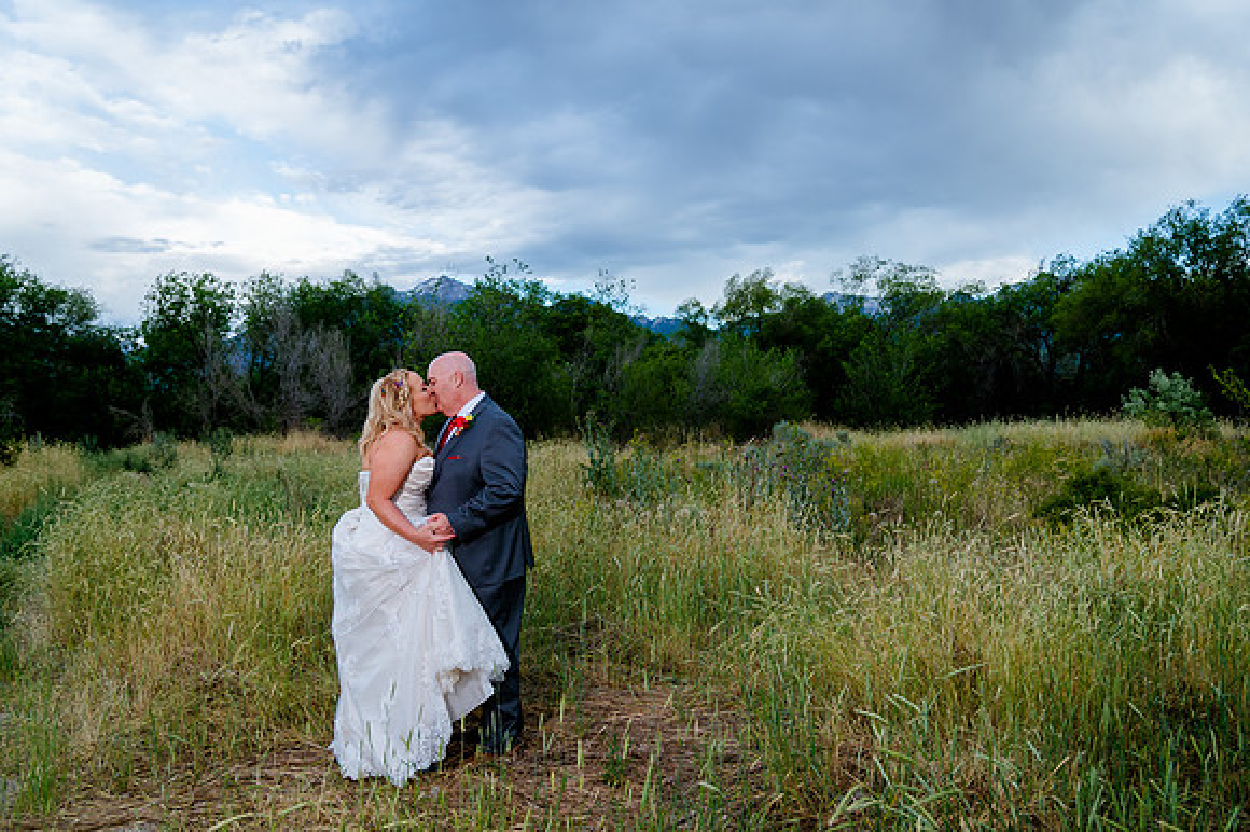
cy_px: 400
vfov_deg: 44.3
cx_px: 667
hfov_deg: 62.8
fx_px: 1022
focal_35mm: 29
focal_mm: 24
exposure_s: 1/500
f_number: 4
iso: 400
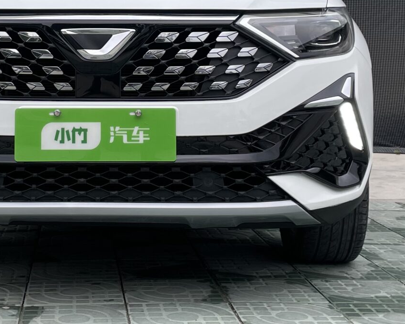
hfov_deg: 24.4
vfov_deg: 19.4
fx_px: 923
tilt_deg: +3.2
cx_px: 95
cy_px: 17
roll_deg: -0.3
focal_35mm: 77
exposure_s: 1/682
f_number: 1.6
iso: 32
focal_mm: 4.2
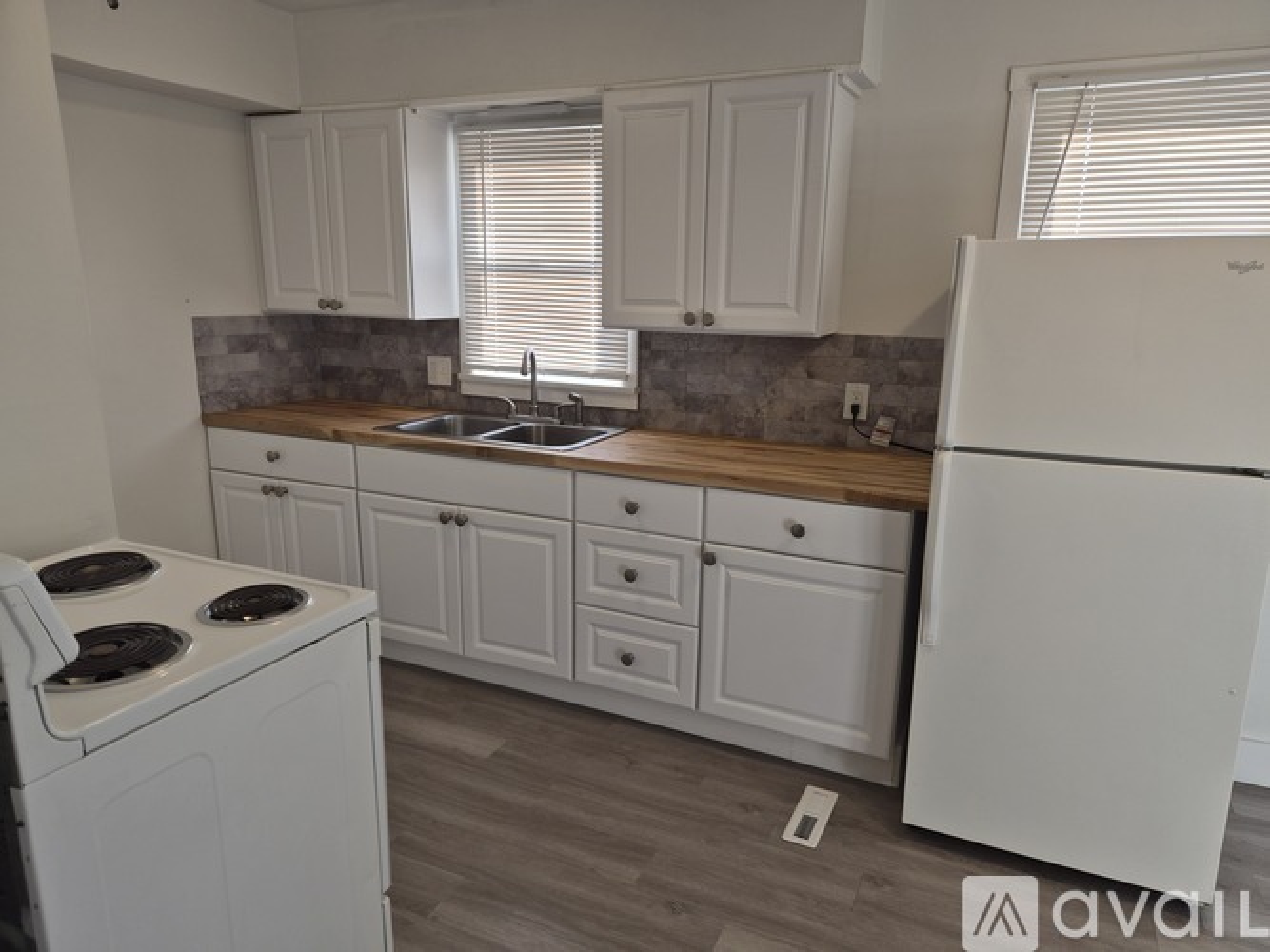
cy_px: 476
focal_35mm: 23
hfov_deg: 73.9
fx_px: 844
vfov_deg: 58.9
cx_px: 635
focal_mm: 5.4
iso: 32
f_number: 1.8
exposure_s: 1/120
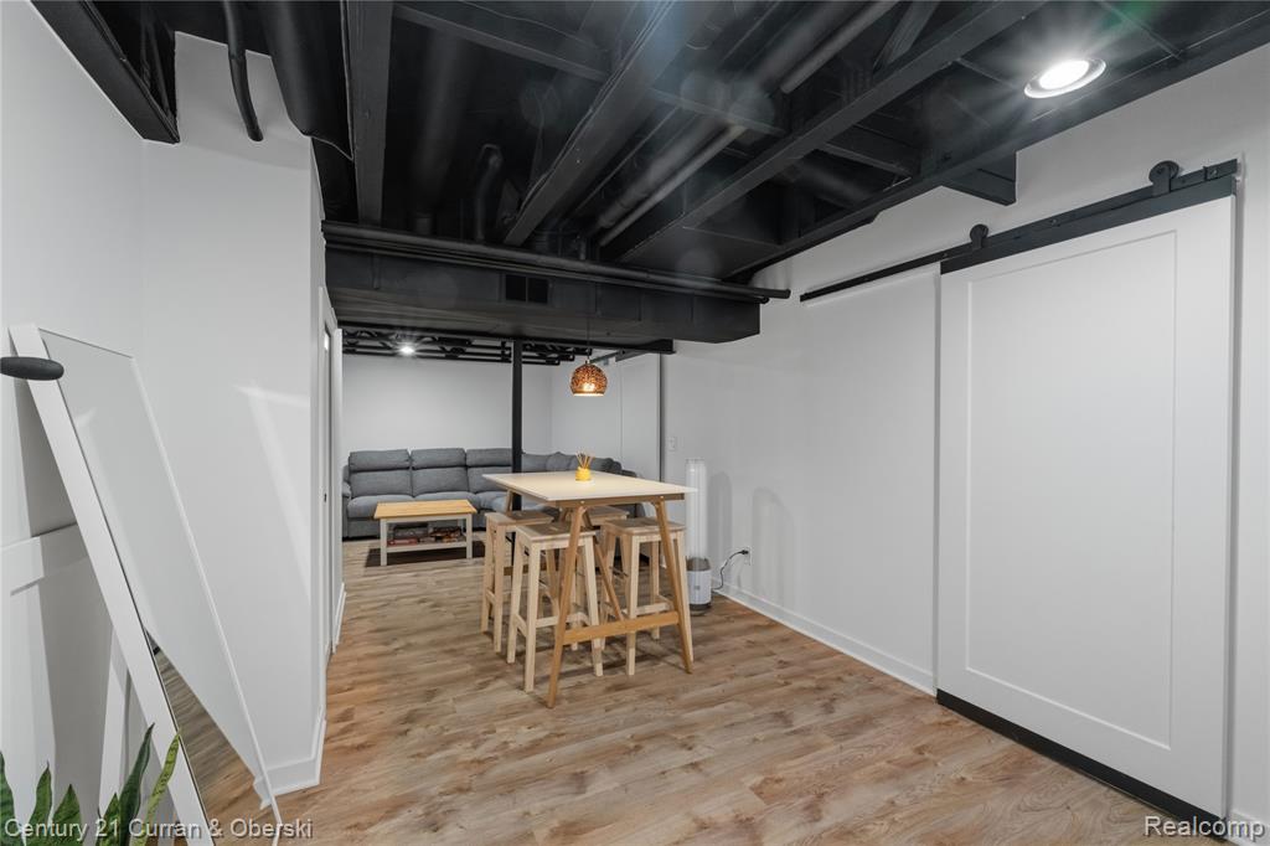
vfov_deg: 77.3
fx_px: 529
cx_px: 635
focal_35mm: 15
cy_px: 423
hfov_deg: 100.4
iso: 1000
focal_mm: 10
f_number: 8
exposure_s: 1
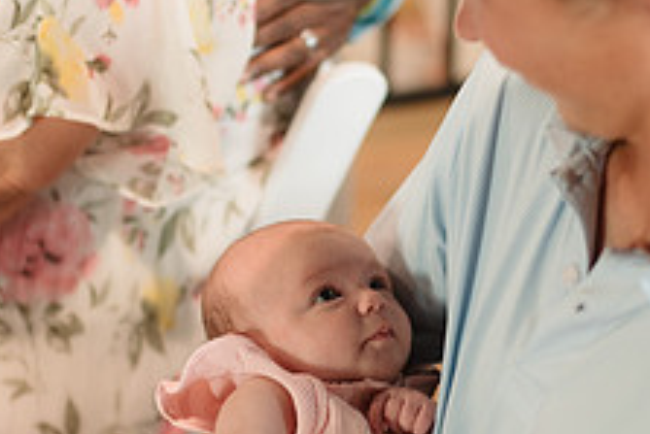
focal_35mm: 95
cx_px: 352
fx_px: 1716
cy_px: 314
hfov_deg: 21.4
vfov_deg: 14.4
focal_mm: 35
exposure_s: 1/200
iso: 1250
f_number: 1.4
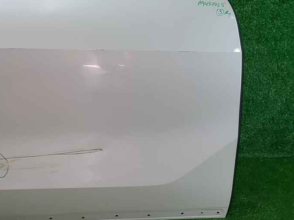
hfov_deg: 32.0
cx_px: -5
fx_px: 467
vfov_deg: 25.7
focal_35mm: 55
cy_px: 19
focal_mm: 5.4
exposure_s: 1/100
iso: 81
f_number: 1.8
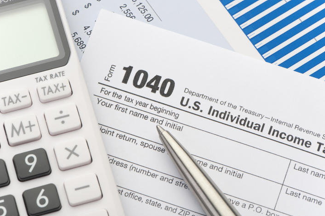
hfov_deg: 19.1
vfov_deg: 12.8
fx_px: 966
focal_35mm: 107
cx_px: 163
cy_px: 110
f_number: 20
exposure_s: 1/200
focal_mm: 105
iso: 100
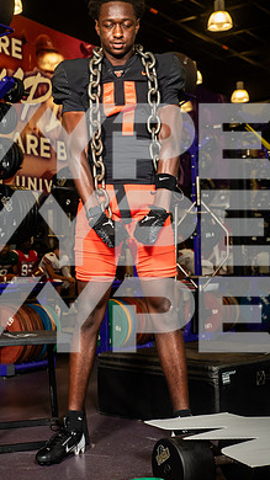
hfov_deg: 20.7
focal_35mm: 58
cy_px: 229
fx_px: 739
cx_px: 101
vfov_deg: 36.0
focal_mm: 48
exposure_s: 1/250
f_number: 5.6
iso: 500
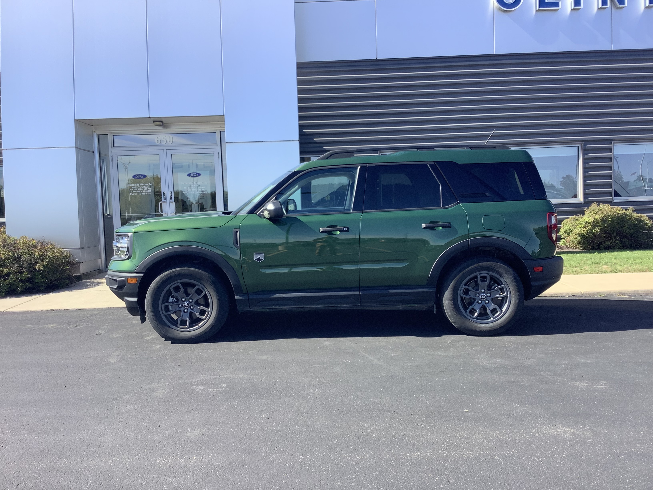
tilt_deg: -4.2
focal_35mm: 31
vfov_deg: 45.4
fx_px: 585
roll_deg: +1.9
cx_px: 326
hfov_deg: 58.4
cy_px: 245
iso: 25
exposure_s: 1/479
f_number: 2.4
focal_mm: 3.3
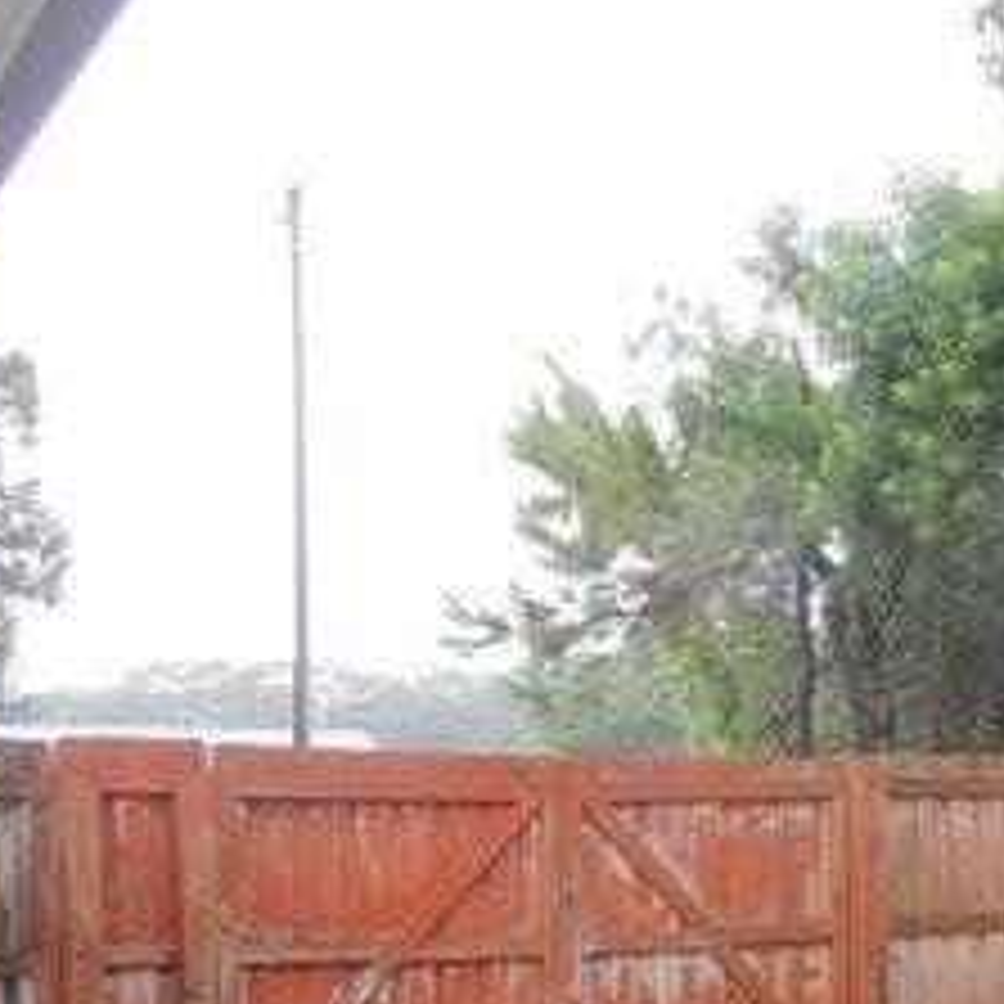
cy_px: 909
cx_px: 1013
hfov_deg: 26.6
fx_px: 2002
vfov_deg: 27.1
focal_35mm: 61
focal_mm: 4.3
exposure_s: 1/50
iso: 100
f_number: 3
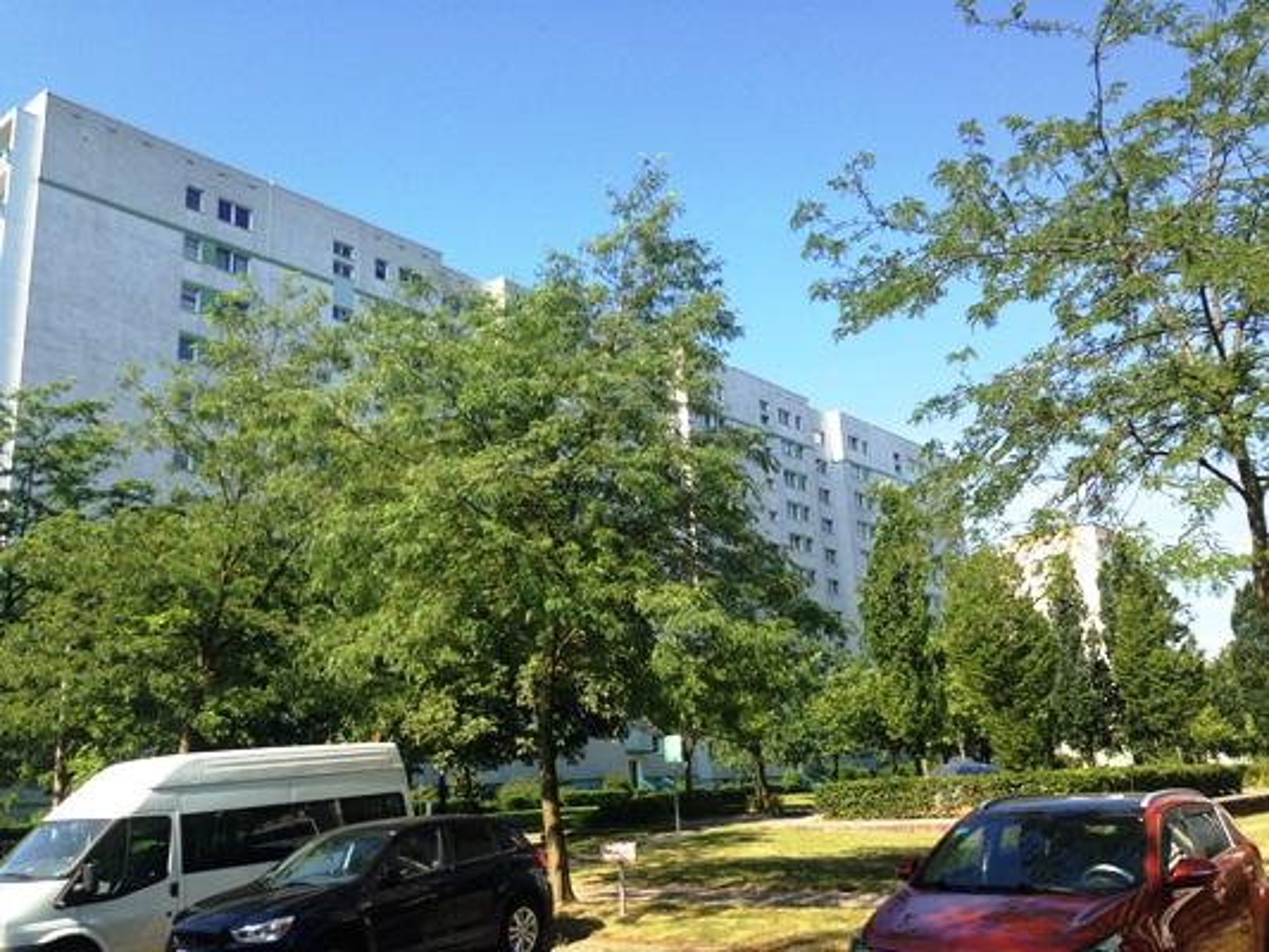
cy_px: 476
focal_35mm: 33
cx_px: 634
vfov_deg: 43.0
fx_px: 1210
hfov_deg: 55.3
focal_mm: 4.13
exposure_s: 1/669
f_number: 2.4
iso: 50
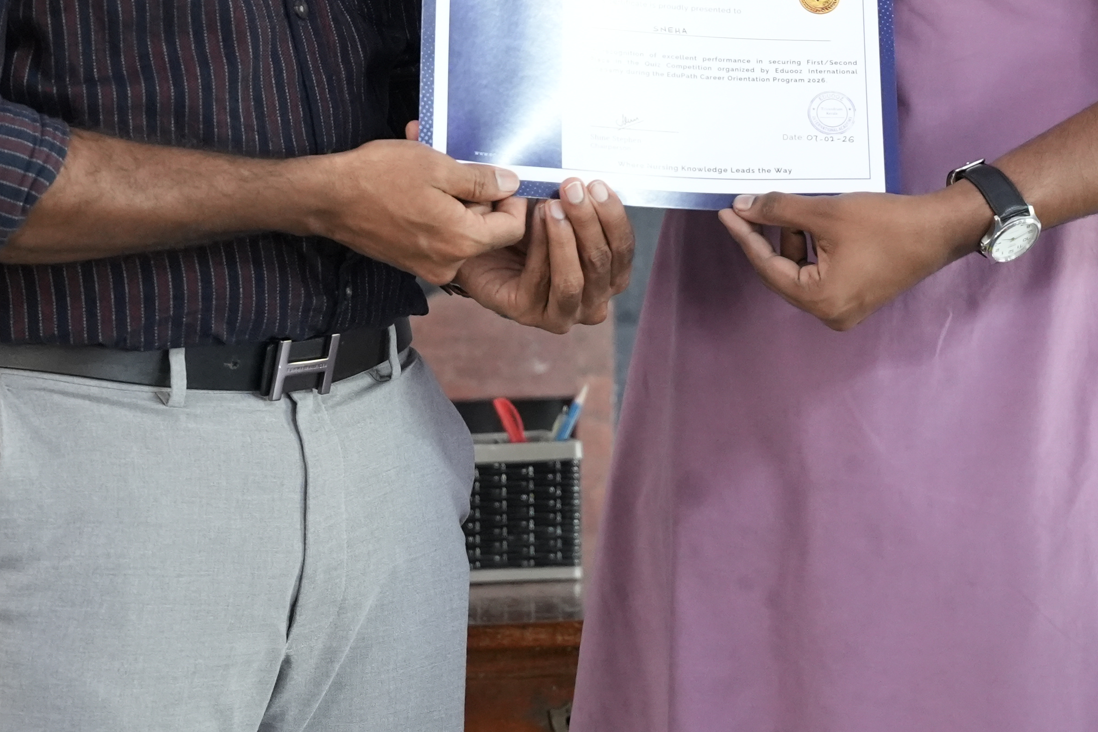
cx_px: 486
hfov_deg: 10.0
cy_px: -216
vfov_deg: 6.6
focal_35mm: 206
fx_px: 6283
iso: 3200
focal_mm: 70
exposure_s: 1/100
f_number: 2.8
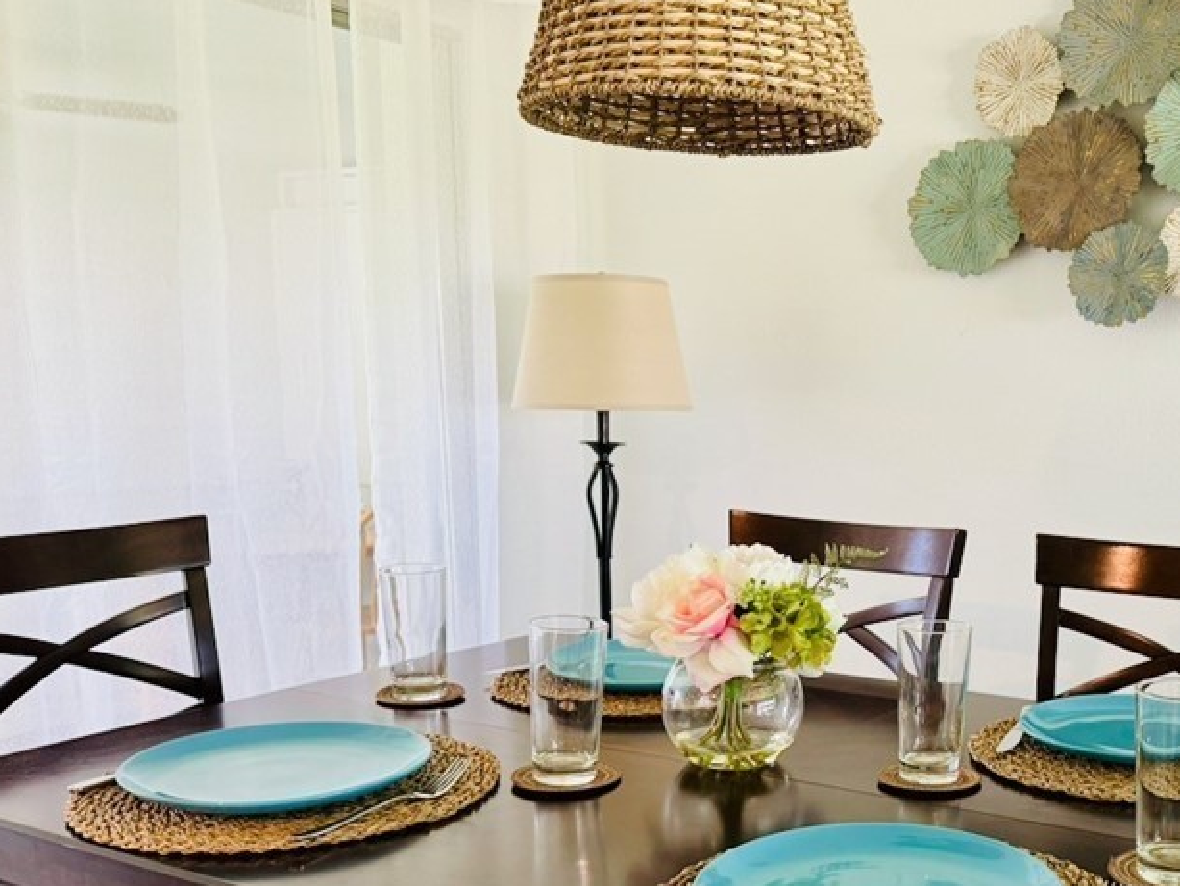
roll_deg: -0.7
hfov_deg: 45.3
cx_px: 871
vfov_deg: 35.3
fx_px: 1364
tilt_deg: -10.9
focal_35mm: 40
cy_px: 644
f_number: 1.78
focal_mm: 6.76
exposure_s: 1/60
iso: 250
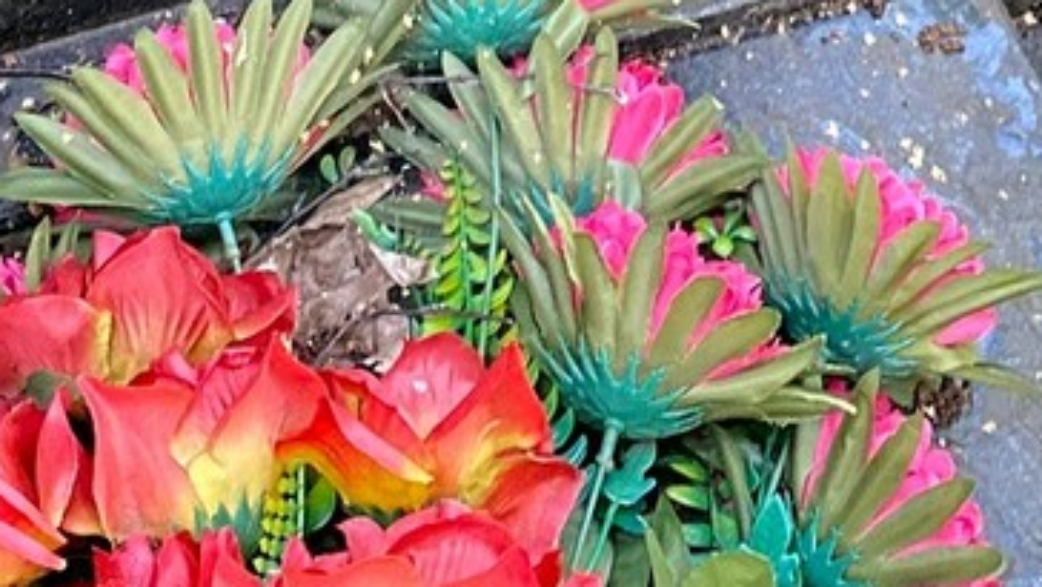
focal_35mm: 112
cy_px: -954
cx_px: 438
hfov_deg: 19.1
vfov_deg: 9.3
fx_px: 3095
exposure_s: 1/60
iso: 160
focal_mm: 4.25
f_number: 1.8
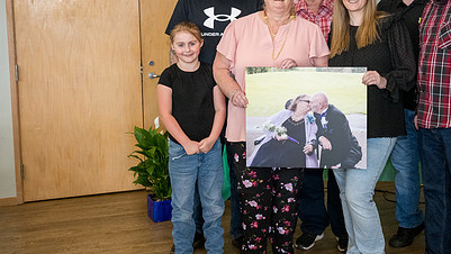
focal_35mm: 53
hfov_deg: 38.5
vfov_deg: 22.6
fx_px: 634
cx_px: 316
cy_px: 86
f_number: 6.3
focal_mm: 35
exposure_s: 1/250
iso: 3200
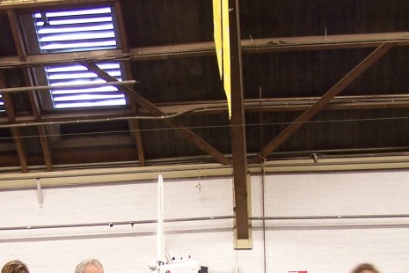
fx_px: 988
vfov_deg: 15.1
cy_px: 334
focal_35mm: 87
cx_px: 137
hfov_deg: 23.3
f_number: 2.8
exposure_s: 1/2
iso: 80
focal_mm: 6.3
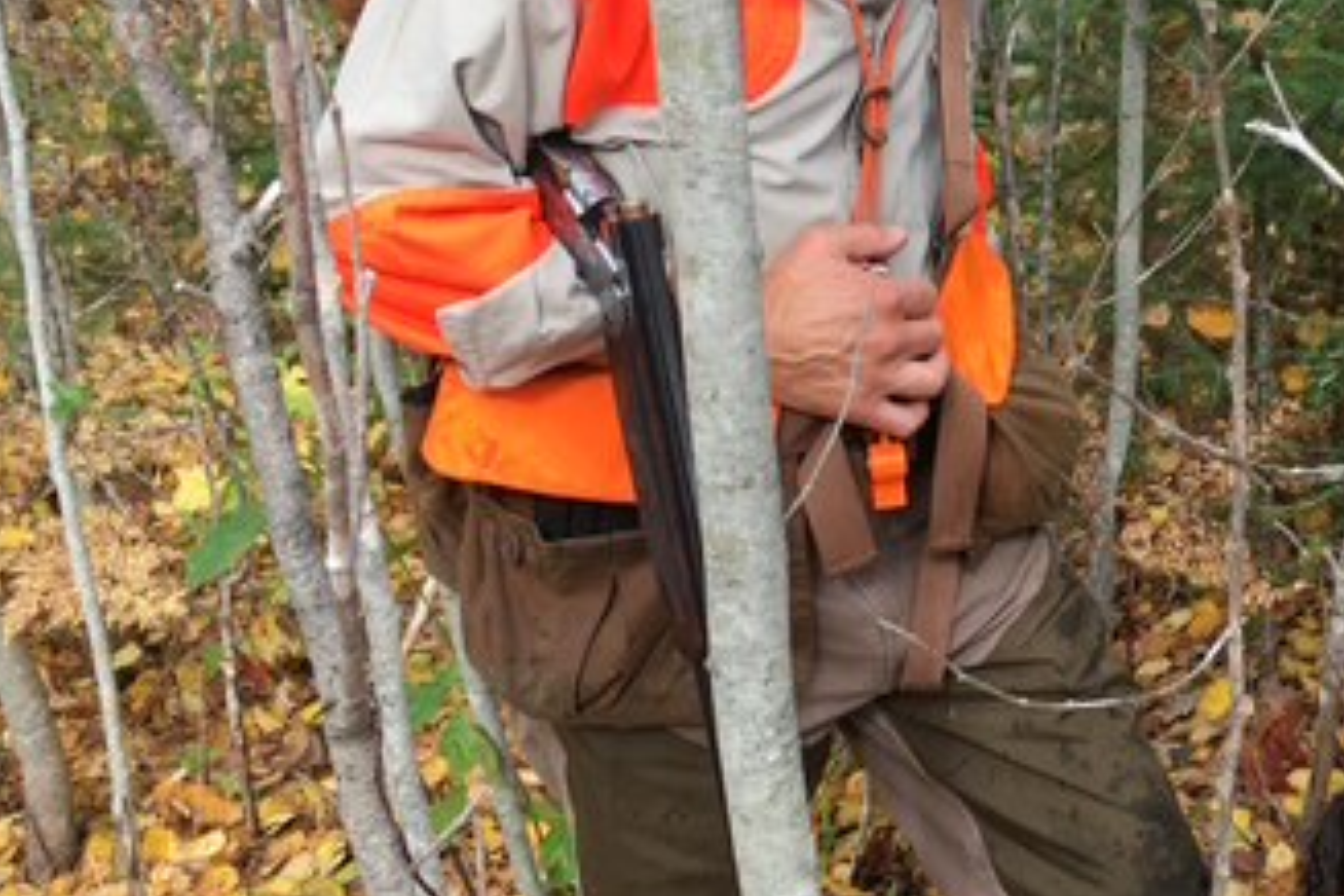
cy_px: 353
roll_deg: +2.4
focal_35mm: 59
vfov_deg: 23.0
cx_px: 1126
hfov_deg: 32.7
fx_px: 2202
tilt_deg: -22.8
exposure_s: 1/229
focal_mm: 4.15
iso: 25
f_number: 2.2
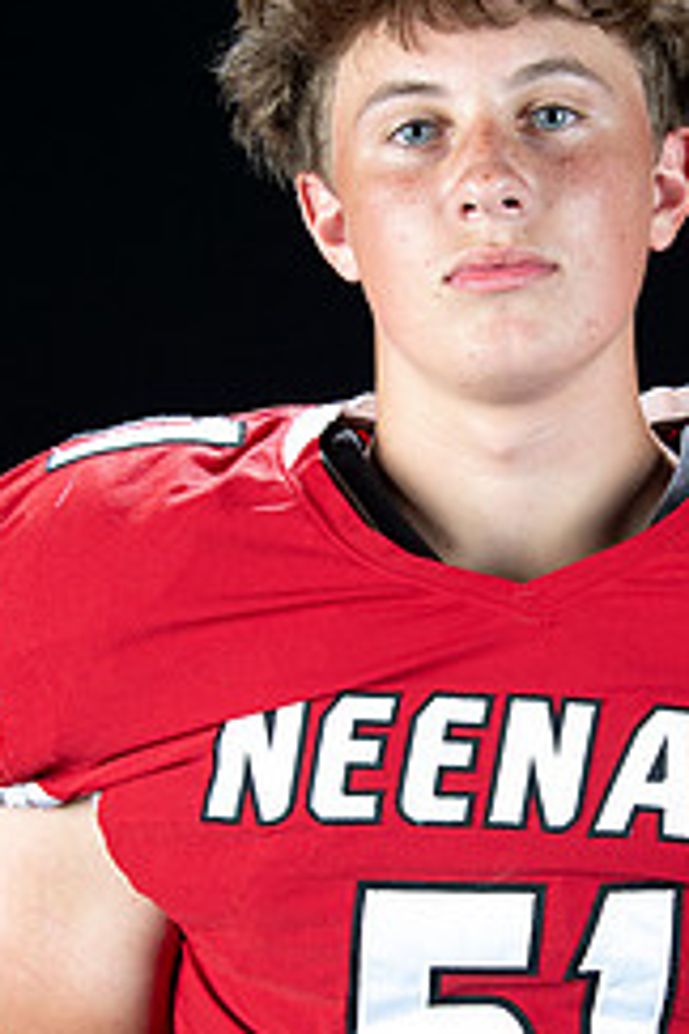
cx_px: 485
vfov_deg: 17.8
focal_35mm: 115
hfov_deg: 11.9
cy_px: 655
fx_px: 3301
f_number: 9
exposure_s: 1/160
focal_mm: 62
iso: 320
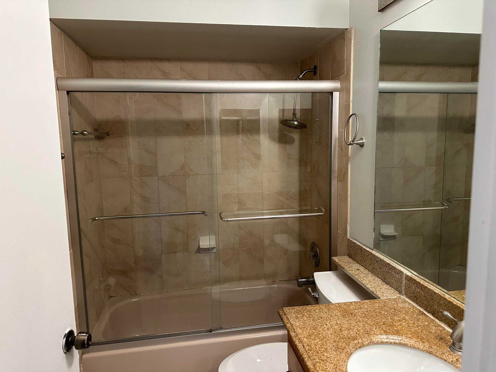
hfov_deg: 71.6
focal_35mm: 24
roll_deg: +0.5
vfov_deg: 56.8
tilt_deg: -7.2
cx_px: 248
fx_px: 344
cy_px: 186
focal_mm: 6.86
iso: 400
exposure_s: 1/60
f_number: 1.78
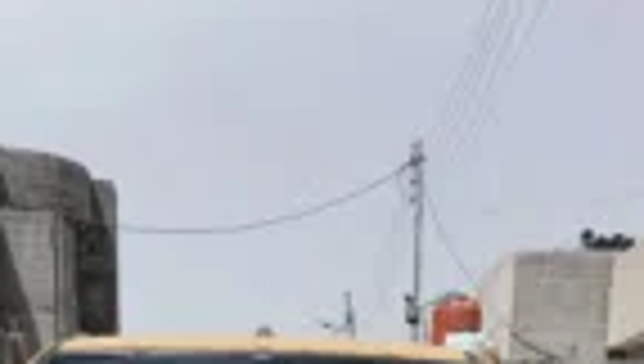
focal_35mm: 70
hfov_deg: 30.1
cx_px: 275
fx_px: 1197
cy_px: 809
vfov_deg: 13.7
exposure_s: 1/640
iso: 53
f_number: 1.7
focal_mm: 5.25
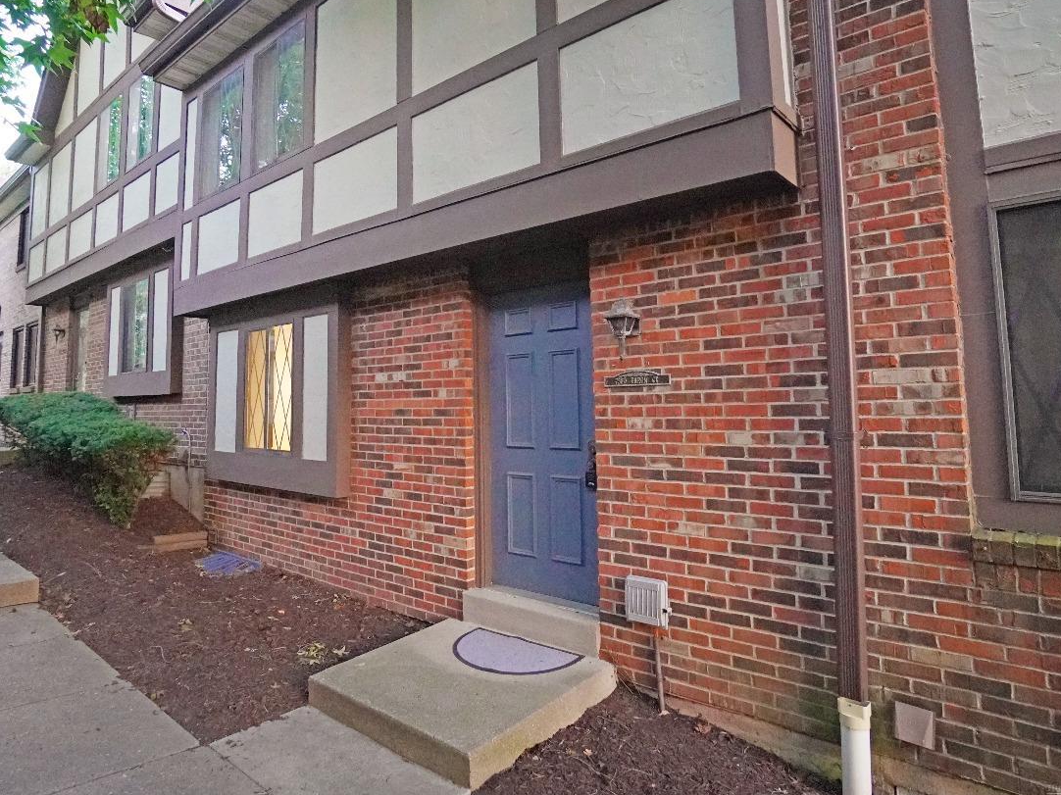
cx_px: 436
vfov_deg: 65.7
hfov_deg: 81.0
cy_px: 352
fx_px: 613
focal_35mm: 20
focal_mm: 10
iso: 6400
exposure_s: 1/100
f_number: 4
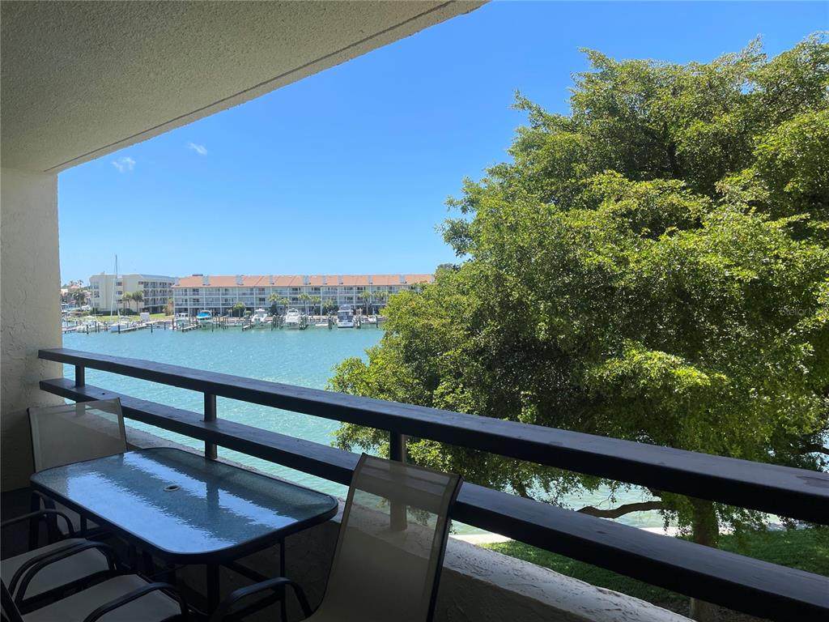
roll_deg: +0.6
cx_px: 414
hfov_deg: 67.3
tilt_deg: -2.4
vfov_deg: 53.1
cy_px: 311
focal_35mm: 26
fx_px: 623
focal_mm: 4.2
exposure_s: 1/2353
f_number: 1.6
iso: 32
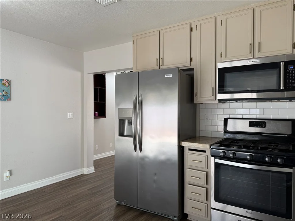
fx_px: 205
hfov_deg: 71.6
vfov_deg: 56.8
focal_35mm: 24
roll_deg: -0.6
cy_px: 110
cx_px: 148
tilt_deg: -0.6
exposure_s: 1/120
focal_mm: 6.76
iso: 80
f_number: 1.78
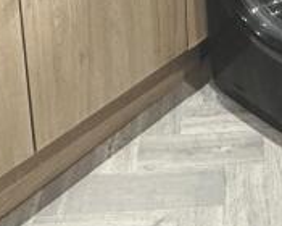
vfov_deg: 15.1
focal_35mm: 80
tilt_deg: -13.8
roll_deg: -0.3
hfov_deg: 23.2
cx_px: 259
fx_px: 668
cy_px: -241
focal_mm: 2.22
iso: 320
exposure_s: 1/100
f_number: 2.2
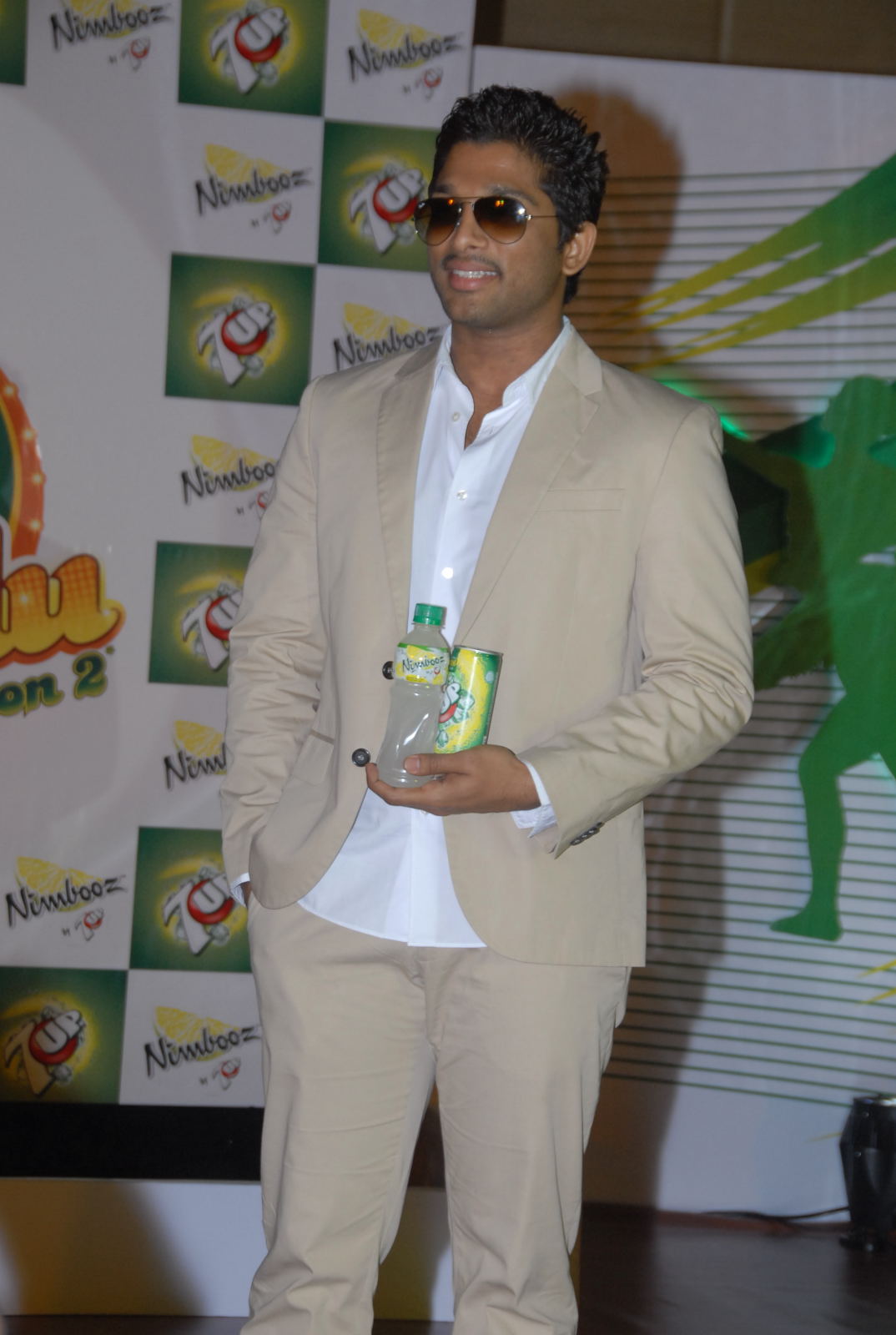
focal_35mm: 112
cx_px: 448
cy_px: 668
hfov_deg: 12.2
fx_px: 4180
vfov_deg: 18.1
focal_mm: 75
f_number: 7.1
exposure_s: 1/125
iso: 400
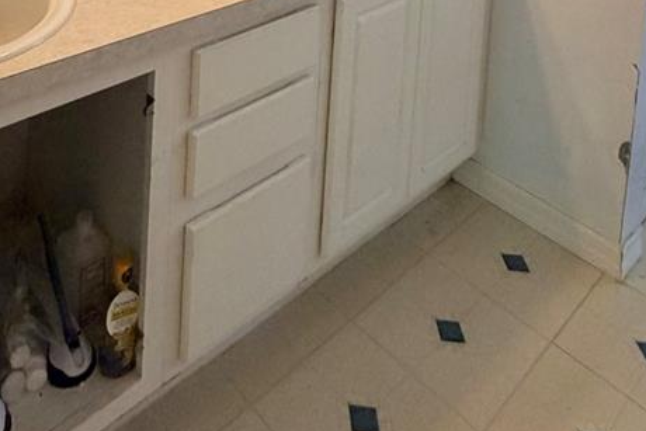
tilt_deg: -4.7
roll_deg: -3.9
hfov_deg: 50.0
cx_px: 226
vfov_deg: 25.6
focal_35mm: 38
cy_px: -226
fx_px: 682
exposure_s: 1/60
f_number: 2.2
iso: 320
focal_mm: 2.22
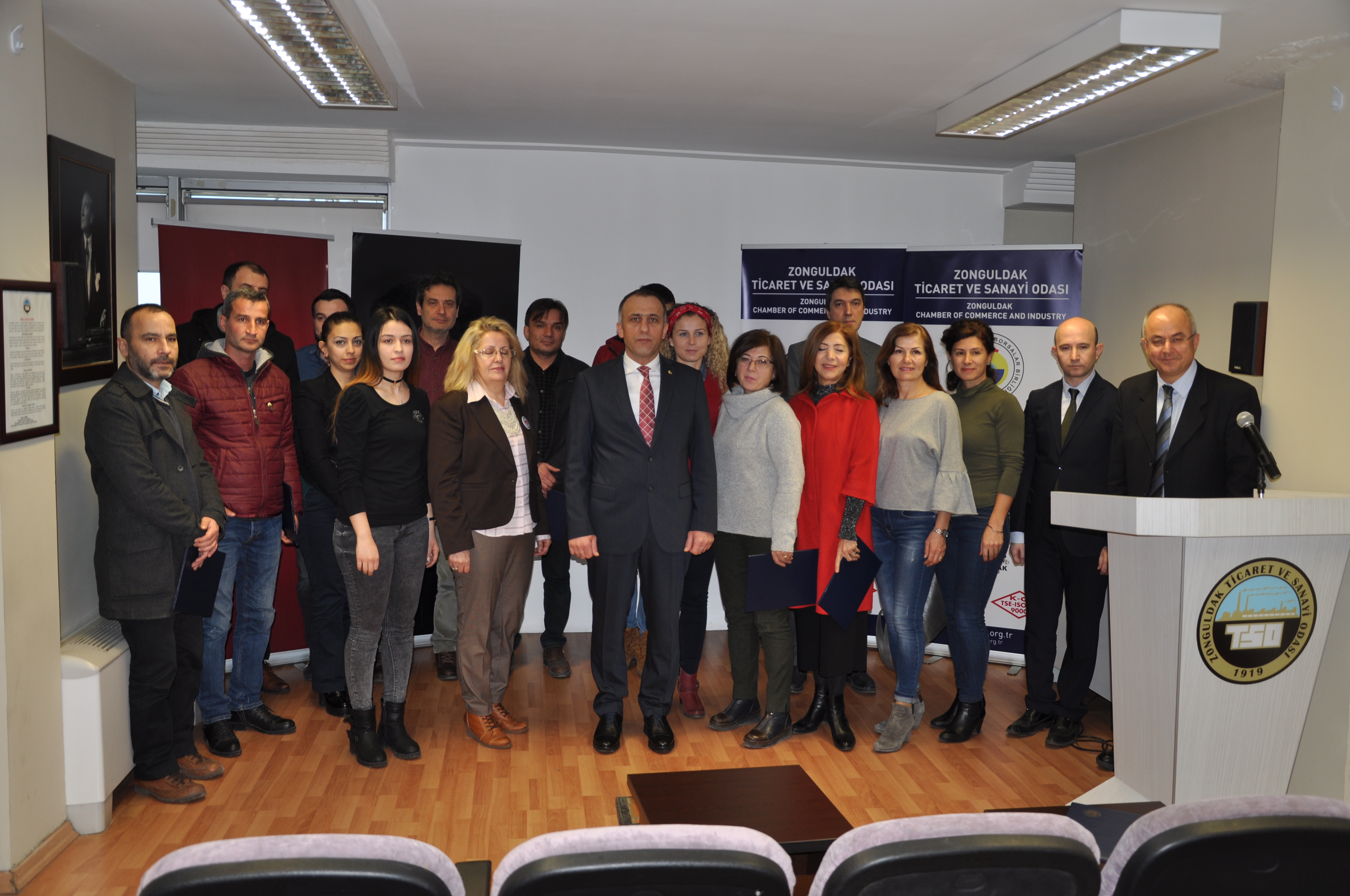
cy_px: 448
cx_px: 675
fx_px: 1180
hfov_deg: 59.6
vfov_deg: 41.6
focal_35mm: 32
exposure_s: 1/60
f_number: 3.8
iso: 200
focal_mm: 21
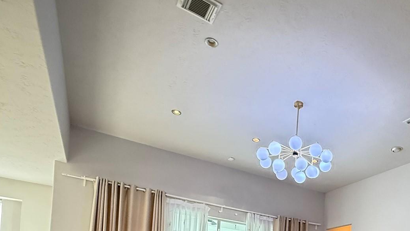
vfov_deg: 31.6
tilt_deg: +2.5
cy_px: 287
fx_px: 326
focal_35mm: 30
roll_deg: -3.9
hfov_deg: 61.4
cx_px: 297
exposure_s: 1/120
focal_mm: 2.22
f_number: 2.2
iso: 640
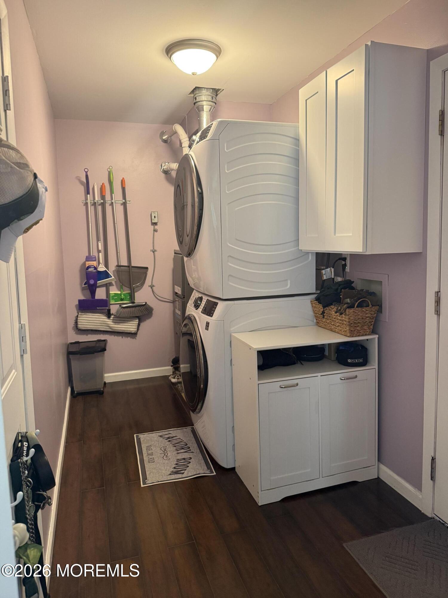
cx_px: 224
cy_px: 299
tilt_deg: -5.4
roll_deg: +0.9
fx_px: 414
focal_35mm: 24
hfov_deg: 56.8
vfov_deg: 71.6
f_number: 1.78
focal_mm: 6.76
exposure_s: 1/60
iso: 320
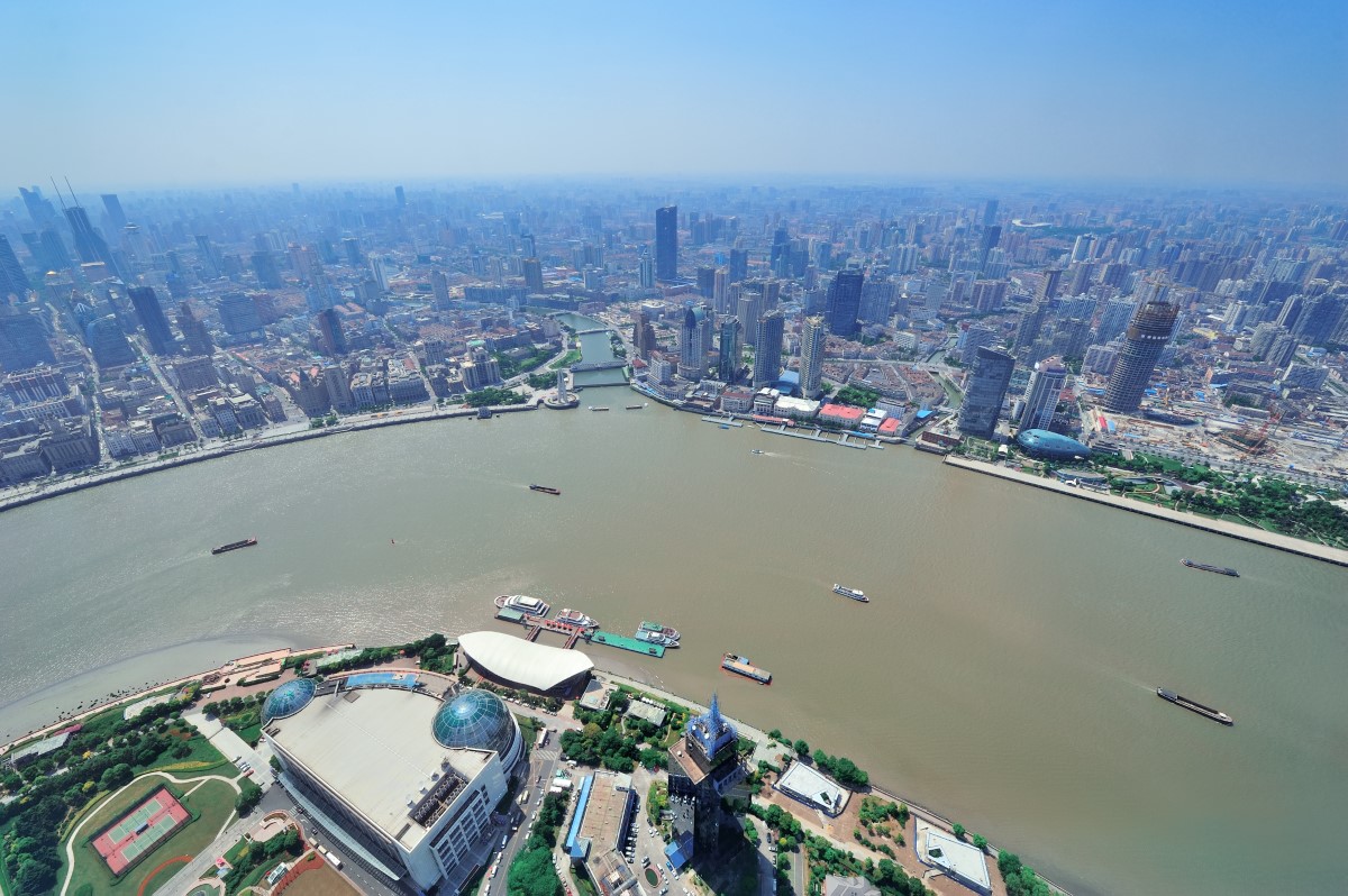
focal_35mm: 14
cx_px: 674
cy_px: 448
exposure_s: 1/750
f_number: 8
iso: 200
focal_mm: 14
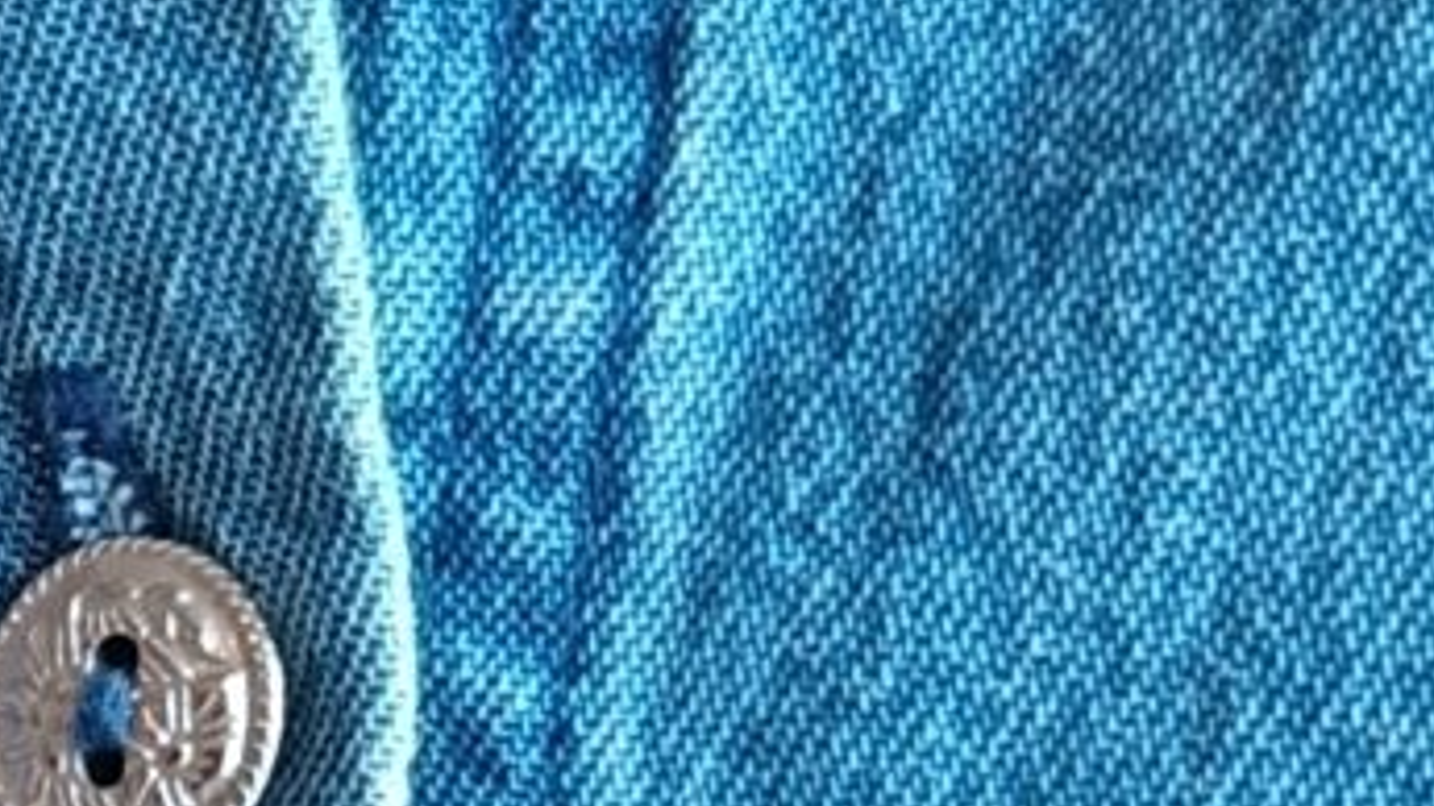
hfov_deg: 12.5
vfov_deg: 7.6
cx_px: -1226
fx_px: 5893
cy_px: 1305
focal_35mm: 155
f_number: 1.75
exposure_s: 1/24
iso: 1030
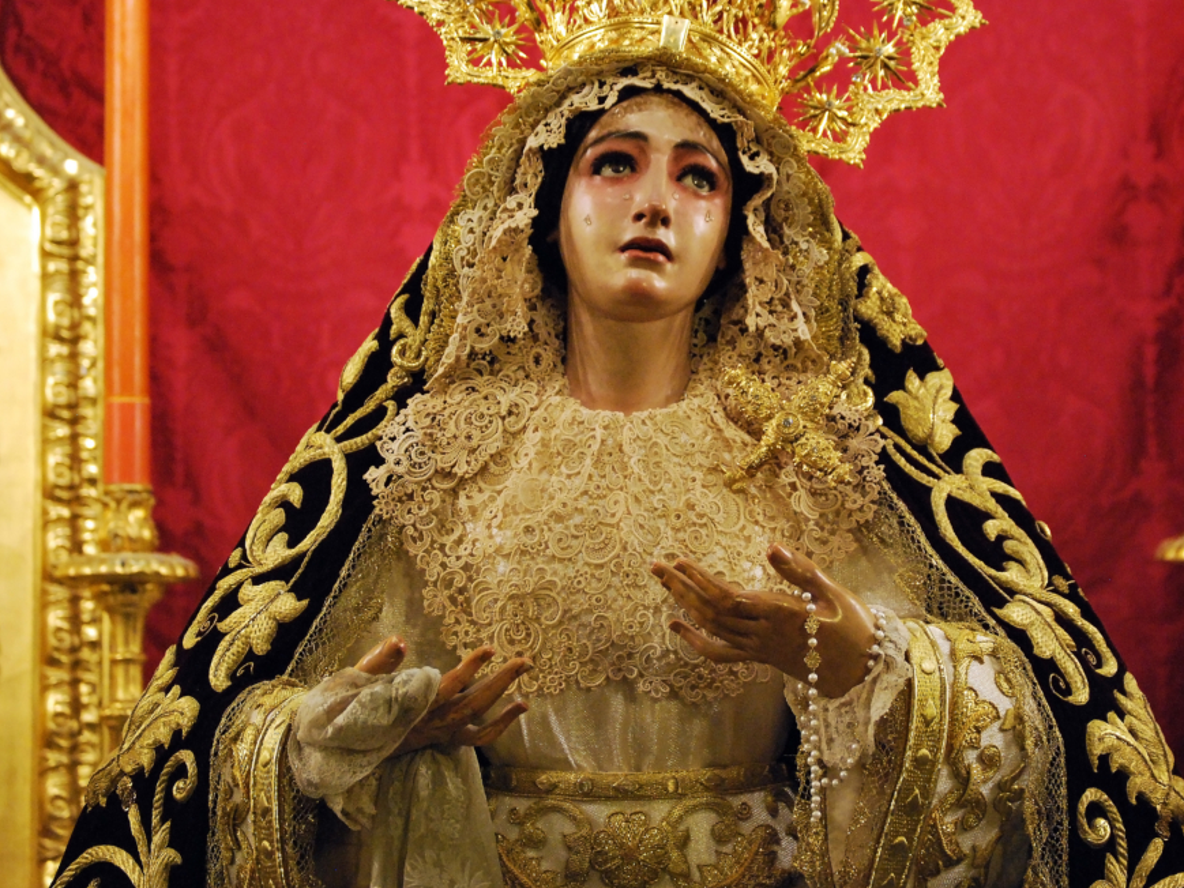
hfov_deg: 21.0
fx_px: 3201
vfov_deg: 15.8
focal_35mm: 94
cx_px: 650
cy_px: 434
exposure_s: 1/25
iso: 1600
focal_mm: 55
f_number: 4
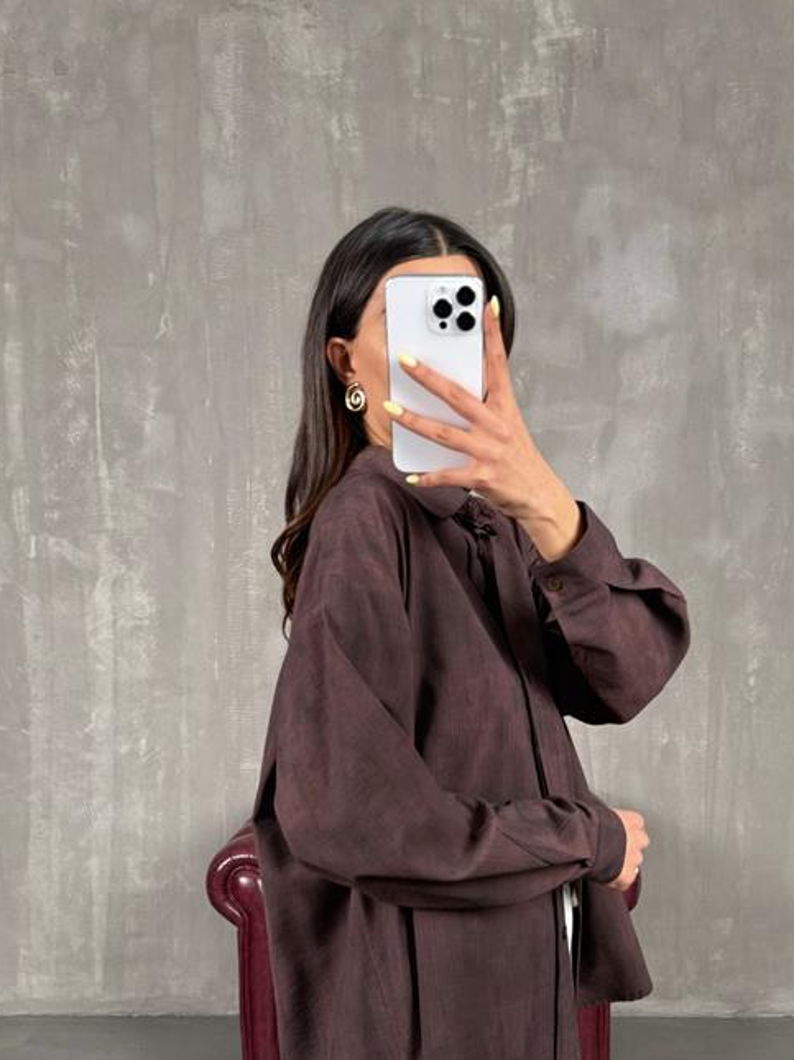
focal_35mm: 35
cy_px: 654
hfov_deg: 40.5
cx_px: 464
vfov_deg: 52.2
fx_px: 1071
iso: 160
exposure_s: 1/121
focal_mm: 6.76
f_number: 1.78
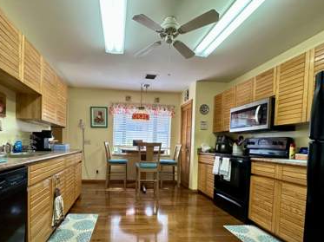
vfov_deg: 70.5
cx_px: 133
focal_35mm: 18
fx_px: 168
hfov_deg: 86.9
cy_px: 149
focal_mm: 2.22
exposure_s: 1/120
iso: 250
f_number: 2.2
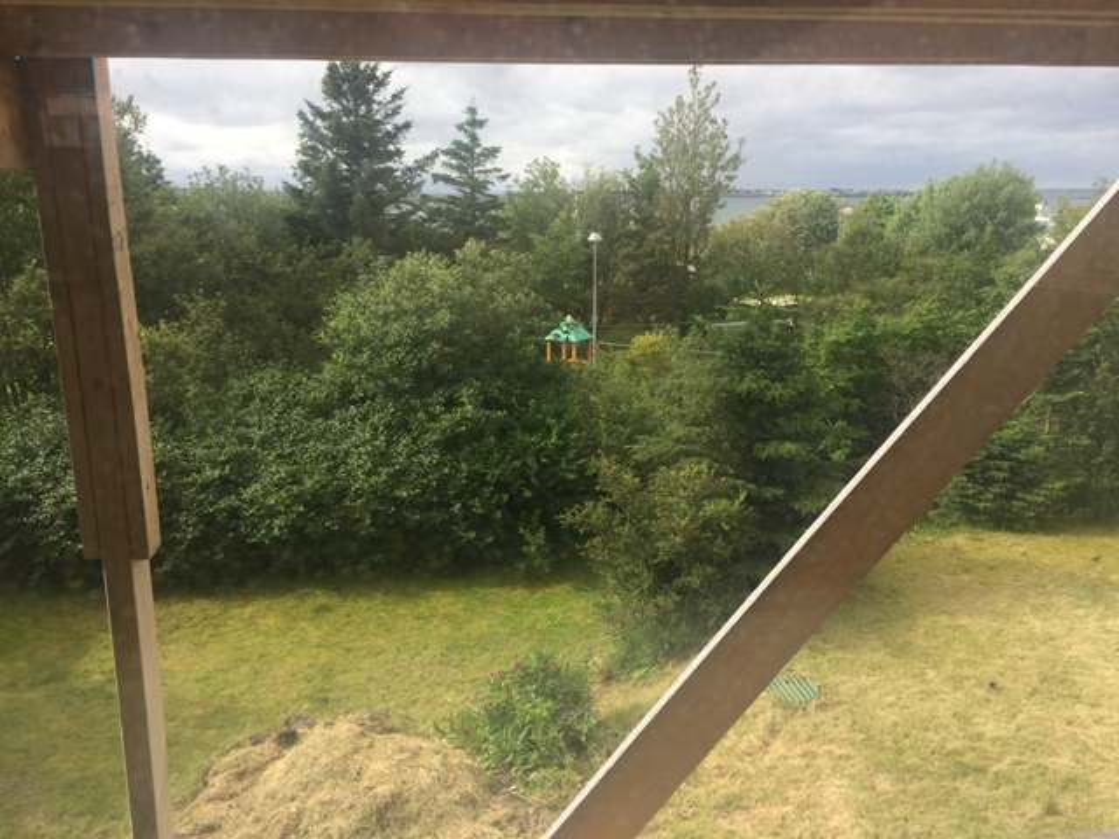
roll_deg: +0.6
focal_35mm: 29
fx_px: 937
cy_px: 420
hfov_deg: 61.7
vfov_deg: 48.2
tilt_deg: -13.1
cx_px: 560
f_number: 2.2
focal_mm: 4.15
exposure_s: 1/694
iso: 32
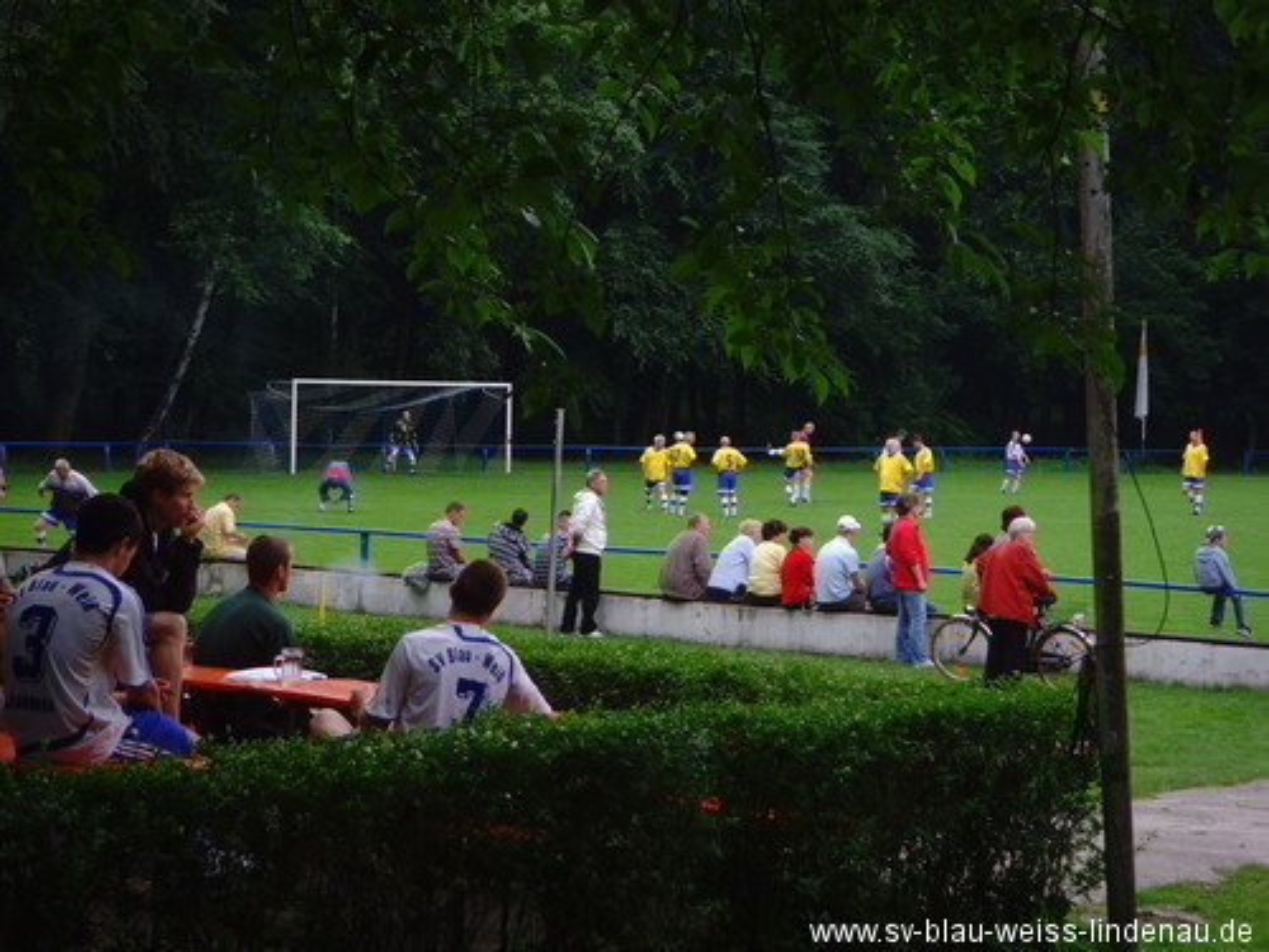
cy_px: 476
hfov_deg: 16.8
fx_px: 4289
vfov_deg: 12.7
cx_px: 634
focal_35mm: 117
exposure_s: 1/90
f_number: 4.5
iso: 100
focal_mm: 19.8
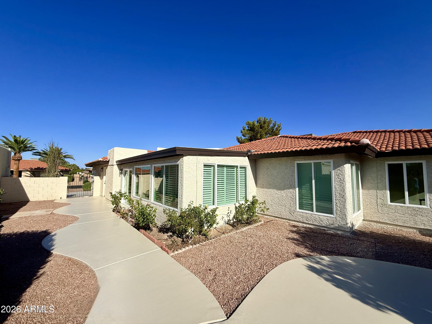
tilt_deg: +3.7
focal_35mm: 14
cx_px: 216
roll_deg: +0.1
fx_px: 175
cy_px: 162
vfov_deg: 85.7
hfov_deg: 102.1
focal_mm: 2.22
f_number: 2.2
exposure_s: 1/4762
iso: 50
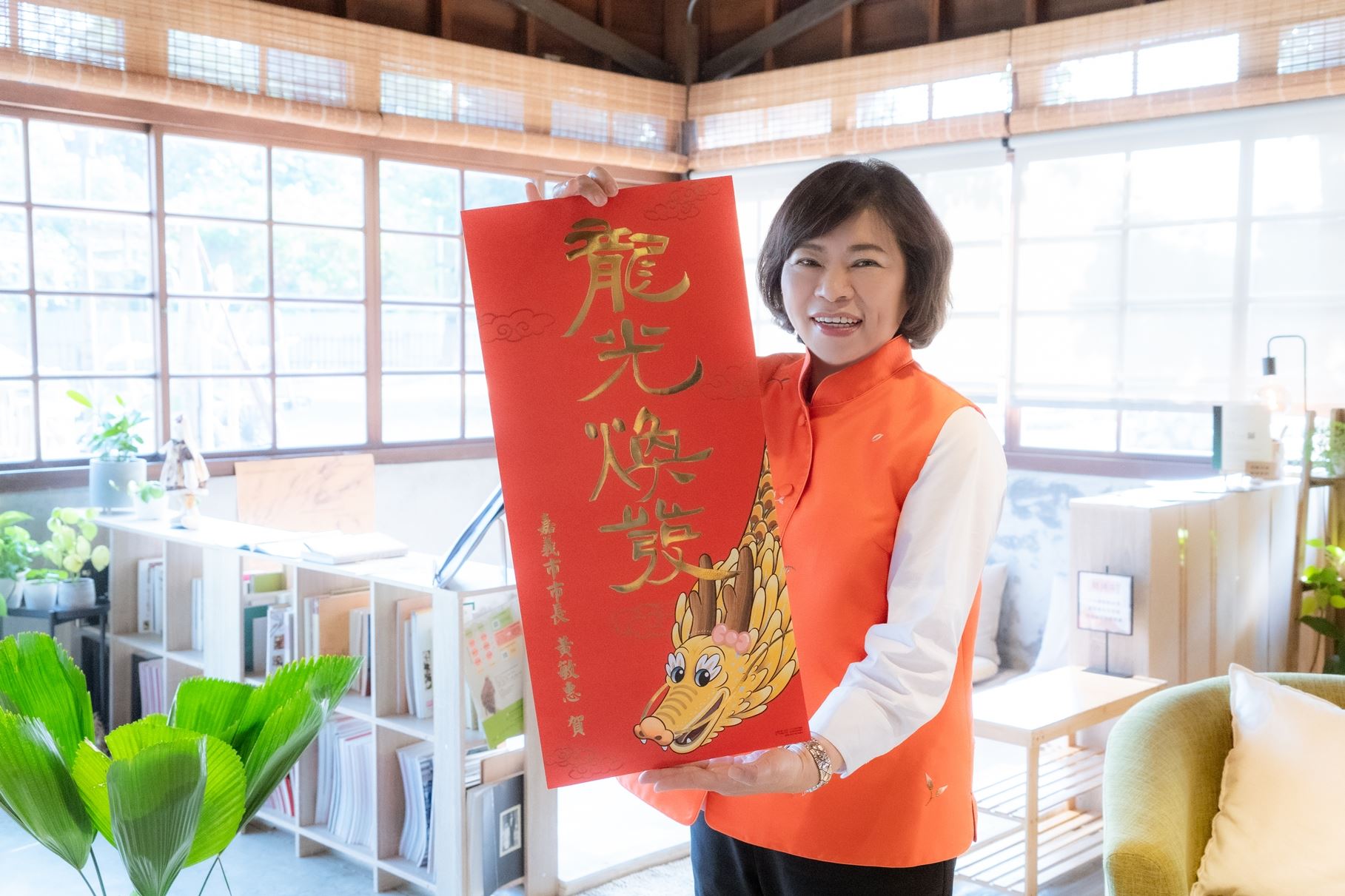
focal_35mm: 35
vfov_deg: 37.8
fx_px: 1307
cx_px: 672
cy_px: 448
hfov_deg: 54.4
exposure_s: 1/250
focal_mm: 35
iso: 5000
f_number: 6.3
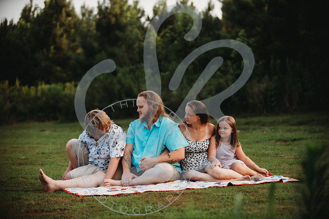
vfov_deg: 14.4
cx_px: 164
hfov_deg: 21.5
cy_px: 110
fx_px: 868
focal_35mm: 95
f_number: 2.8
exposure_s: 1/200
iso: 100
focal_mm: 95
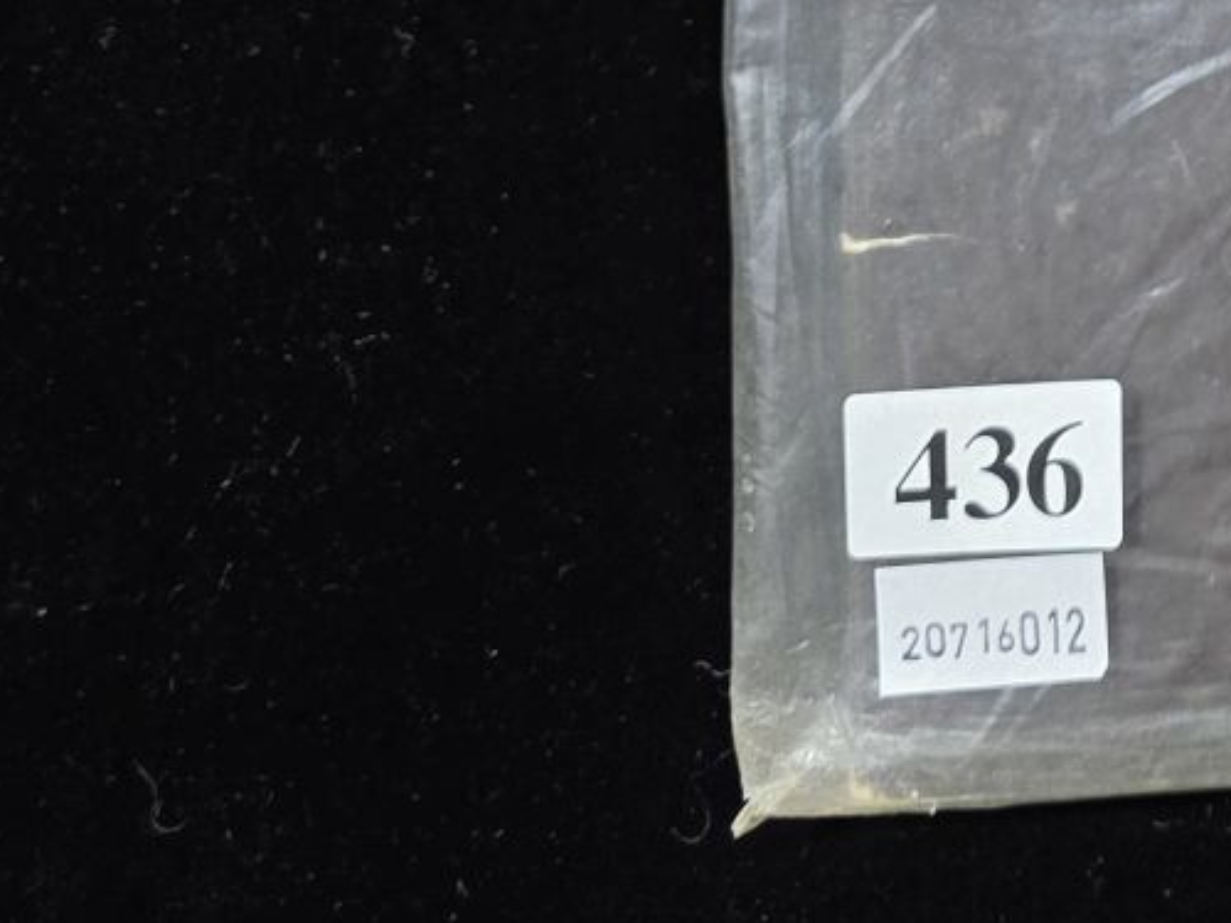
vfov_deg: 14.3
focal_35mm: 92
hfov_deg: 18.0
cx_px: 2056
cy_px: -694
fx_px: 3272
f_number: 1.7
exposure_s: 1/100
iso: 100
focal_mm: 6.3
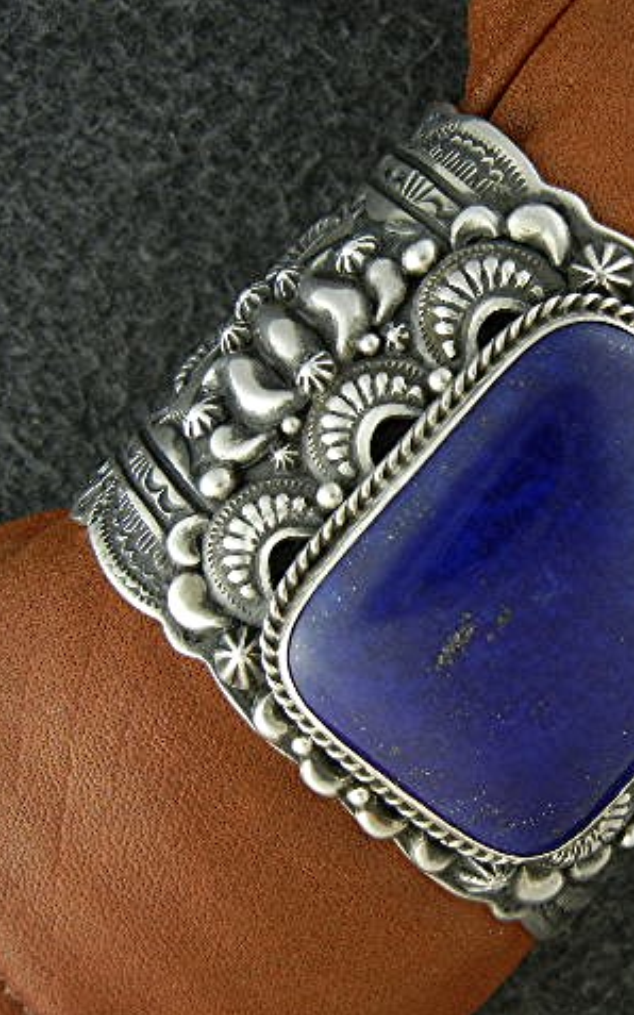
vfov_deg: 32.0
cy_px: 509
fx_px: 1770
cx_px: 521
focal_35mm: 64
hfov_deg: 20.1
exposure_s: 1
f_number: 3.8
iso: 200
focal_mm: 8.1
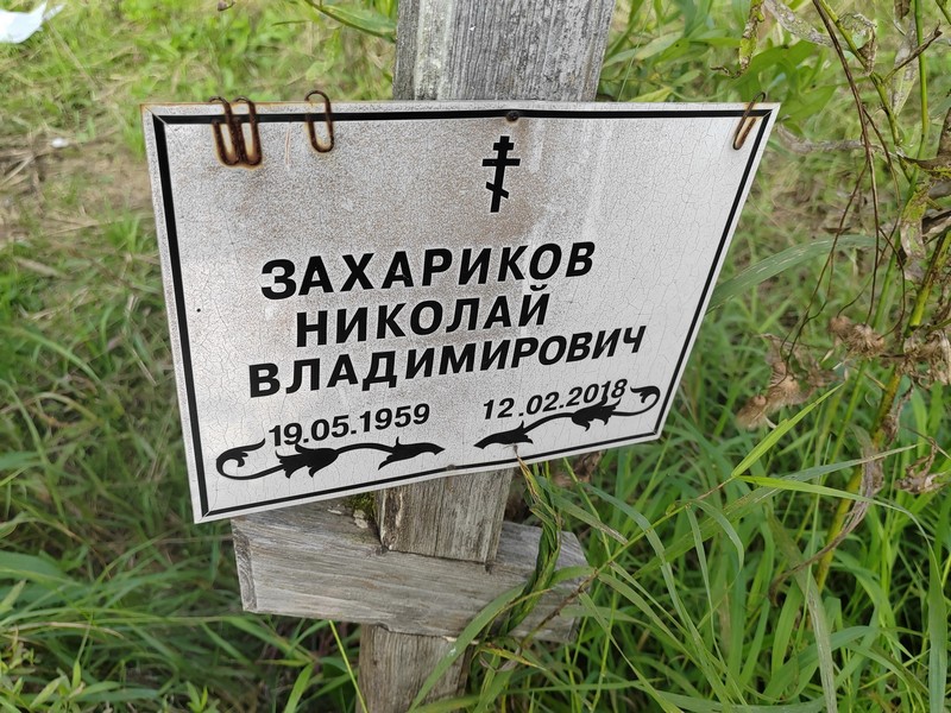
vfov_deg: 51.4
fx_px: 742
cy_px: 356
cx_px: 476
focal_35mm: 27
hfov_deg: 65.3
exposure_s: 1/300
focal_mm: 5.52
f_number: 1.9
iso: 100
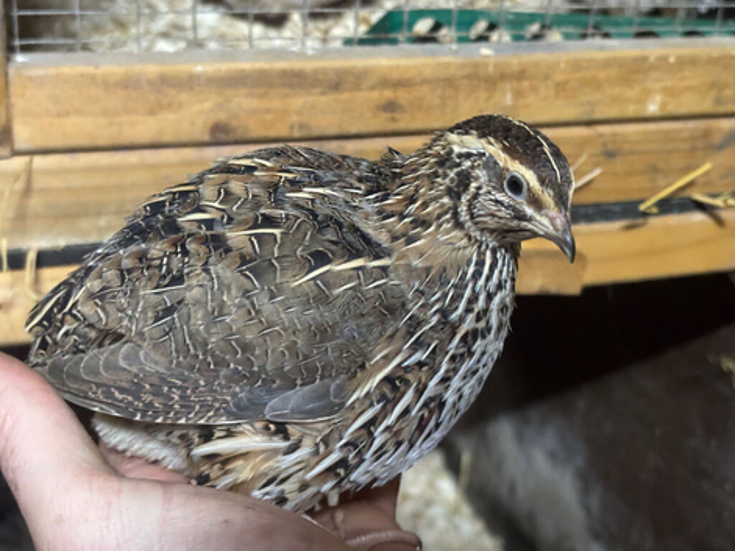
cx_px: 368
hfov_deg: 36.8
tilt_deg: -24.2
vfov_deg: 28.0
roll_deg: -4.0
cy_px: 276
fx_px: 1104
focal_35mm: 52
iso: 400
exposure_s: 1/26
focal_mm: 5.96
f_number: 1.6
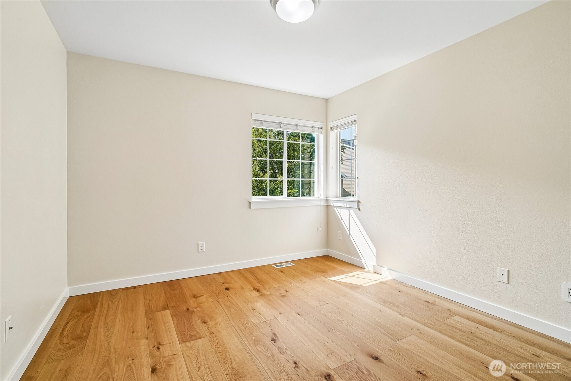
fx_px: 254
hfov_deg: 96.7
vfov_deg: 73.7
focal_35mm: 16
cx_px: 286
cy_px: 190
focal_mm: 16
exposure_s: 1/320
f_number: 8
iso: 1600
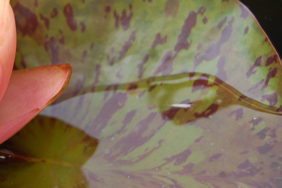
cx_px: 55
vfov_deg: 14.2
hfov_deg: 21.0
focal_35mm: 96
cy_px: 82
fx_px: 751
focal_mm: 38
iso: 200
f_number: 5.6
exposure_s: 1/125
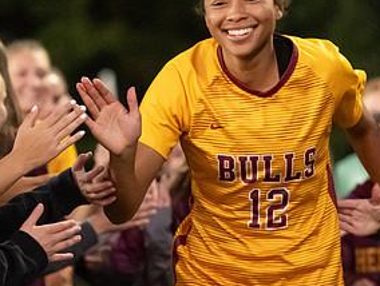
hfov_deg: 5.7
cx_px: 225
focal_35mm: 350
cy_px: 188
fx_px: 3849
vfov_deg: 4.3
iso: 16000
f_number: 2.8
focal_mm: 120
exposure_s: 1/640
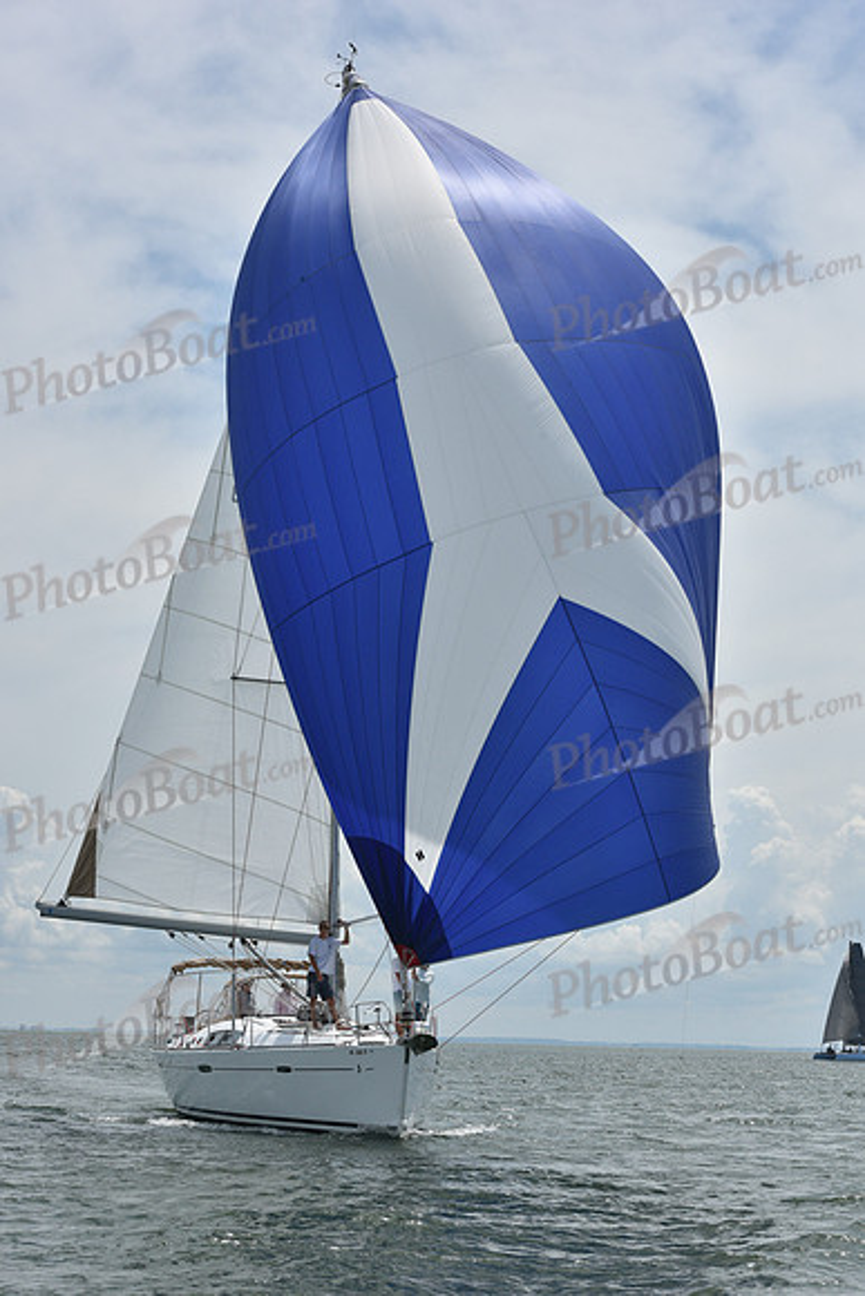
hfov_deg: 19.5
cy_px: 648
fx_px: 2521
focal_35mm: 70
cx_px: 432
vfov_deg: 28.8
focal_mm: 70
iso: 320
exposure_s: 1/1000
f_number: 11
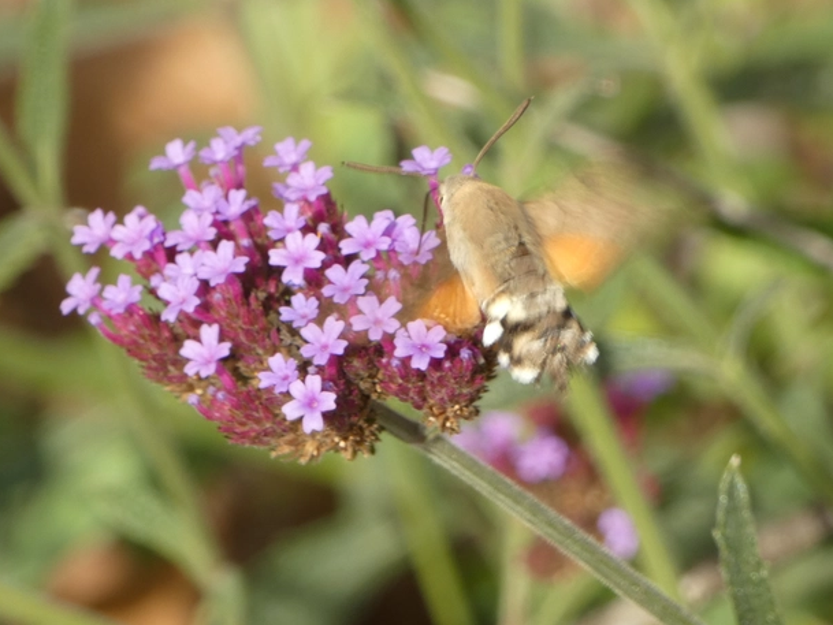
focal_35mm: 477
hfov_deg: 4.2
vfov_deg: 3.1
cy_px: 298
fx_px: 11481
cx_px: 419
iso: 100
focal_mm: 81.4
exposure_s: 1/100
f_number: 5.6
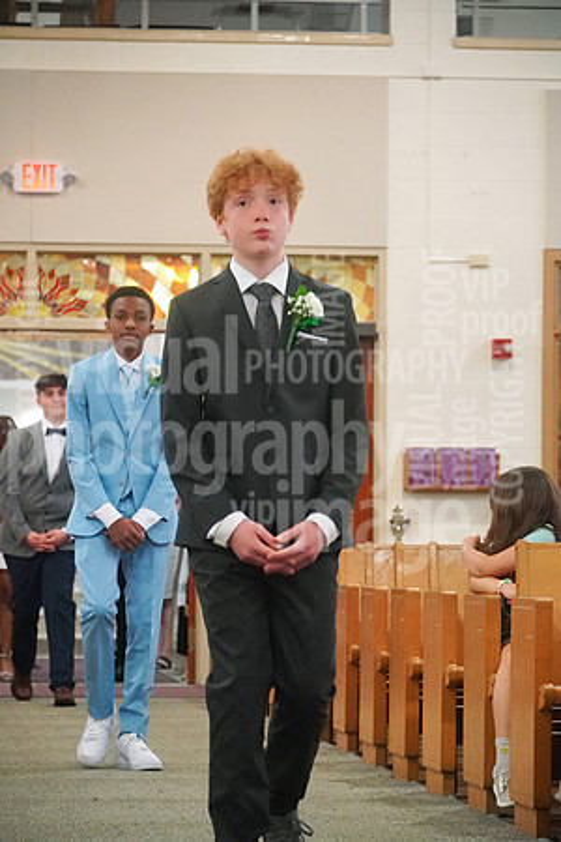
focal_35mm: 150
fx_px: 3506
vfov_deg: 13.7
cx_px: 280
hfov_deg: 9.1
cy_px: 421
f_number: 5.6
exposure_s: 1/100
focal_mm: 100
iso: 6400
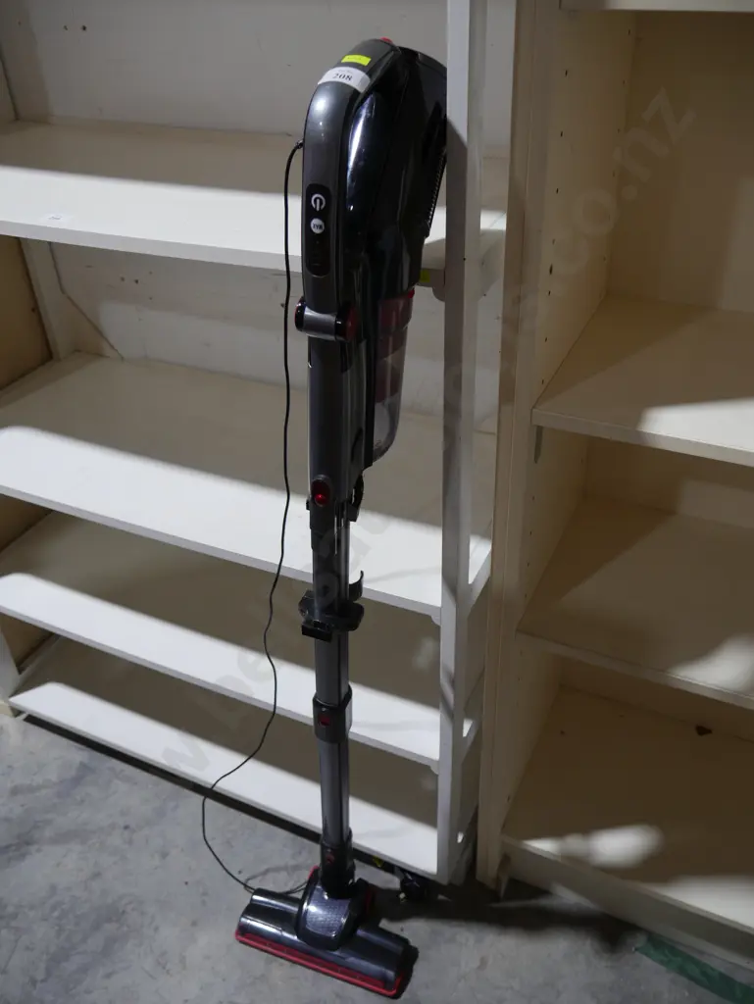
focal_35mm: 30
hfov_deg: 46.8
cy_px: 502
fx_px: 871
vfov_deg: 59.9
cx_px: 377
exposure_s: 1/60
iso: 200
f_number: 3.6
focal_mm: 15
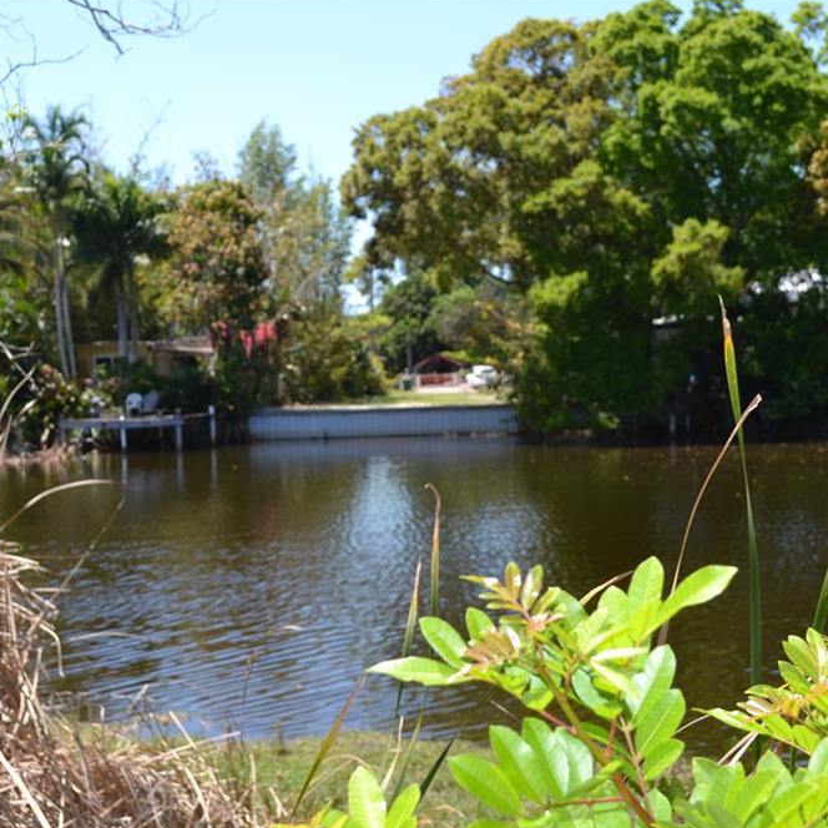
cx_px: 369
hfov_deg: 31.1
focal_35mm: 55
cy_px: 419
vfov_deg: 31.1
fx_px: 1488
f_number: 5.6
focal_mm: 28
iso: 100
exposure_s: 1/200
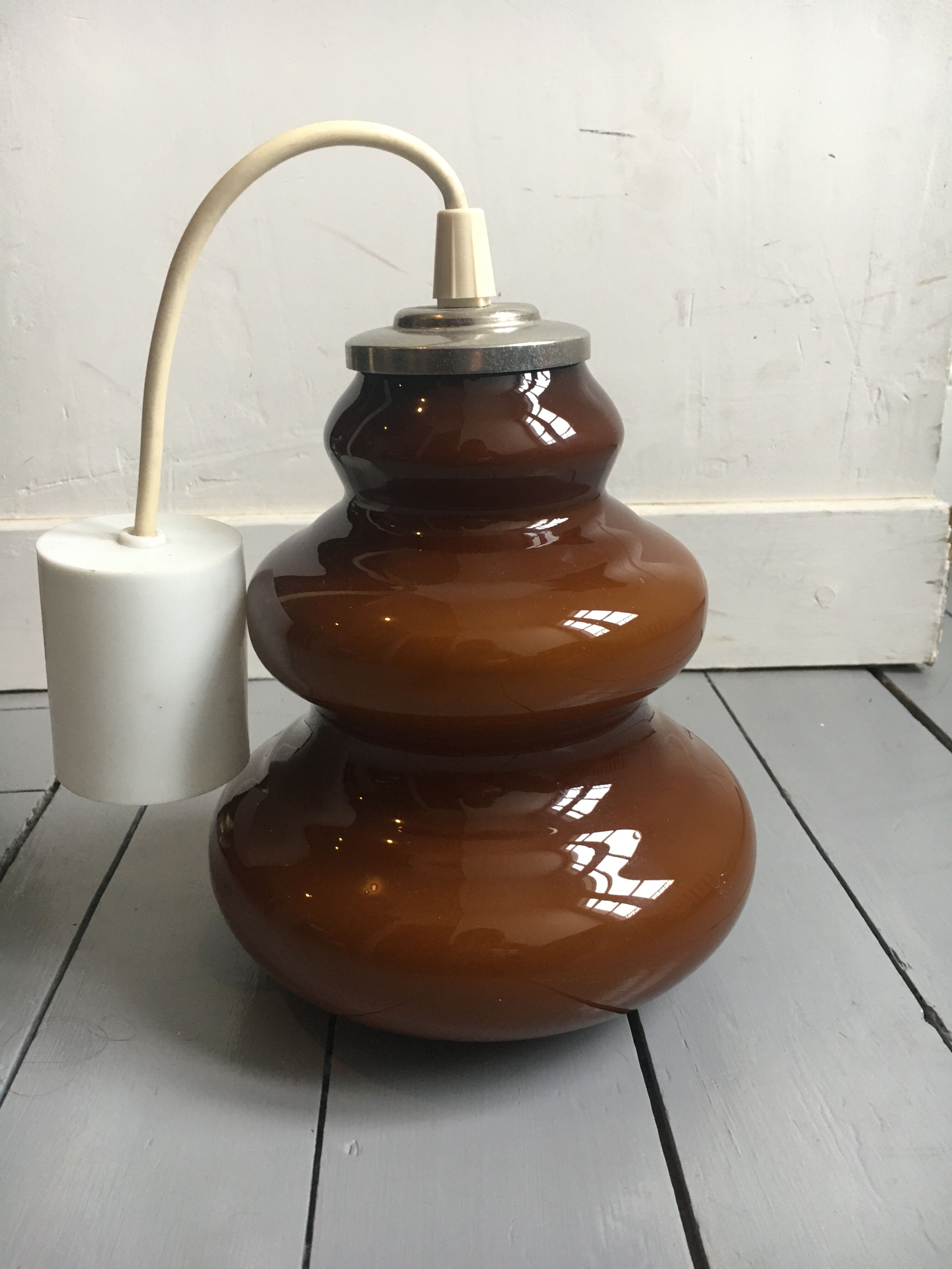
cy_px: 634
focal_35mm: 29
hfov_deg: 48.2
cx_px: 476
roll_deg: +0.9
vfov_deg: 61.7
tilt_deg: -20.2
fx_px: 1063
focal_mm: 4.15
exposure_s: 1/33
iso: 125
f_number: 2.2
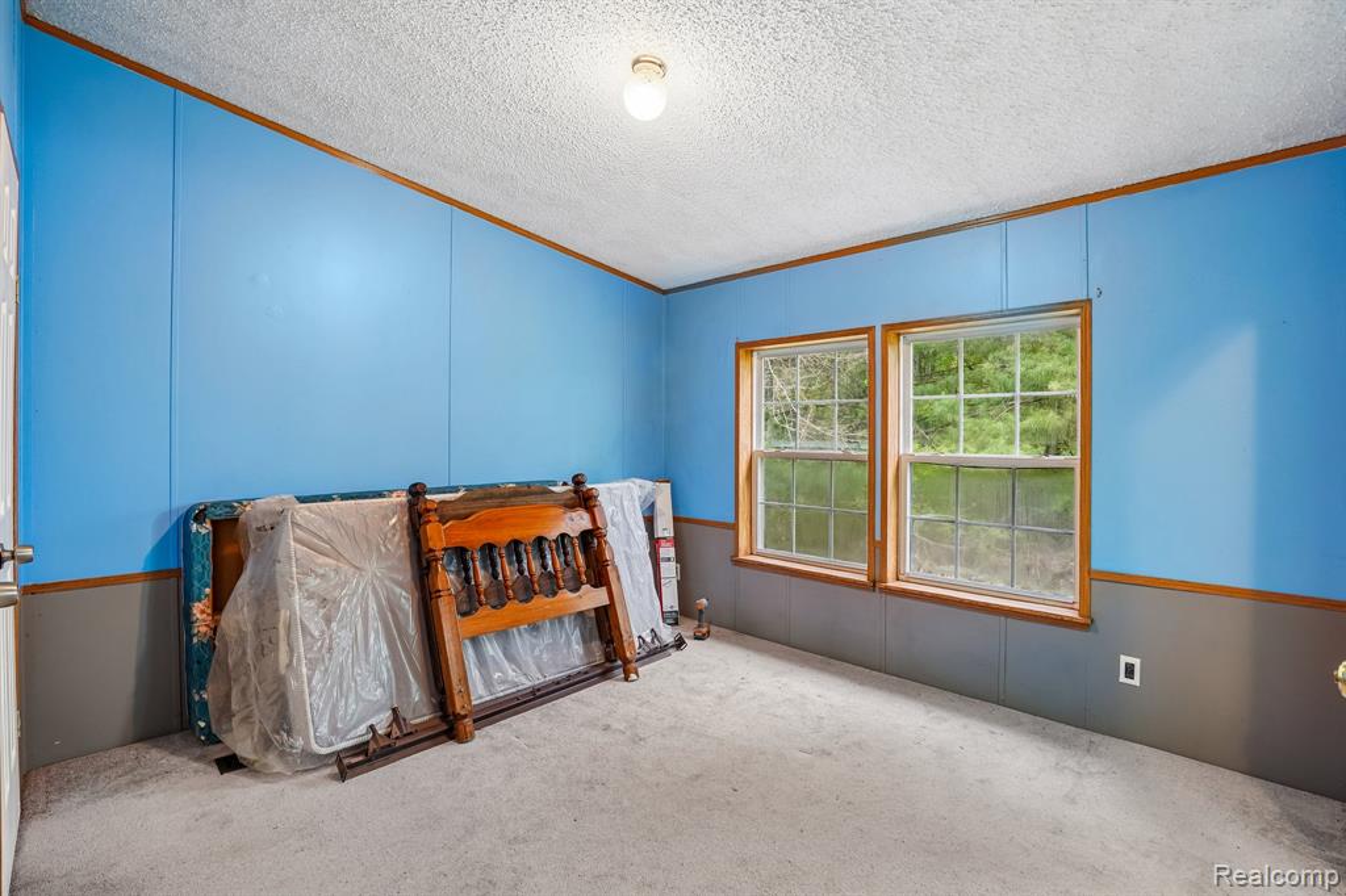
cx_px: 673
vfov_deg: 73.7
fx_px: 598
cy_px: 448
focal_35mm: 16
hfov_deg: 96.8
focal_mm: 16
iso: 400
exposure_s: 1/3.33
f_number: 8
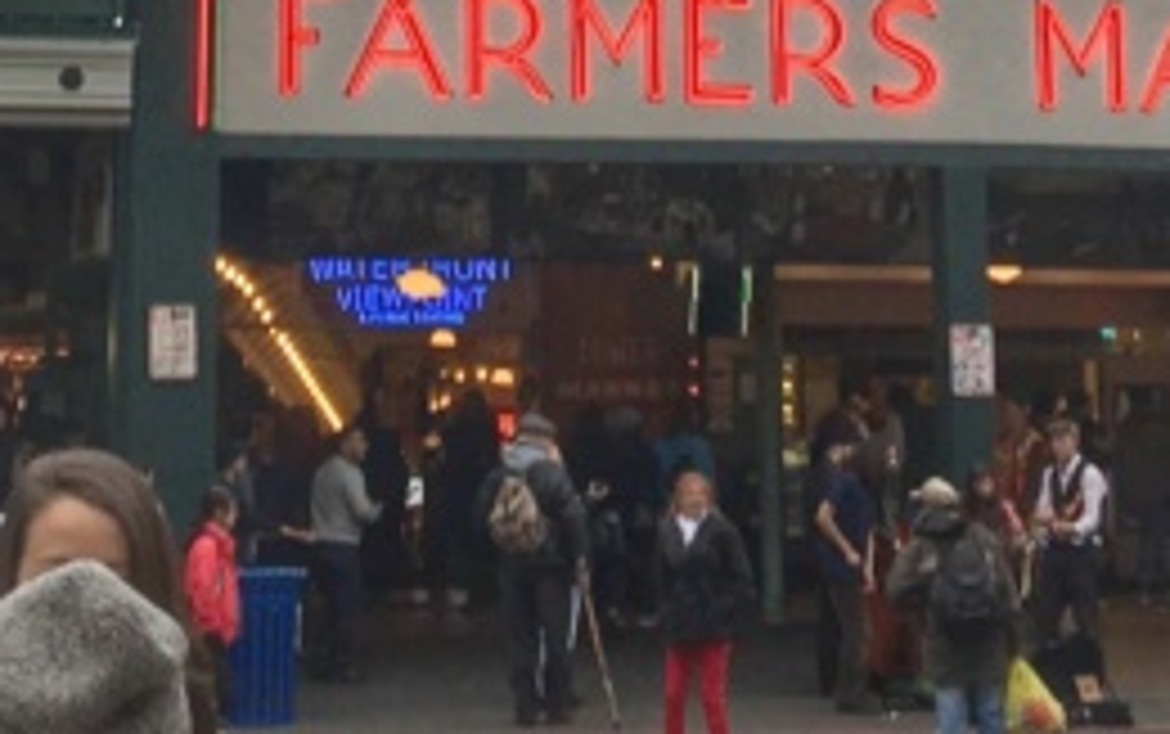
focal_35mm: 121
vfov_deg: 10.3
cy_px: -563
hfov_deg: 17.2
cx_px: 414
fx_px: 3862
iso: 25
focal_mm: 4.15
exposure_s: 1/181
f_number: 2.2
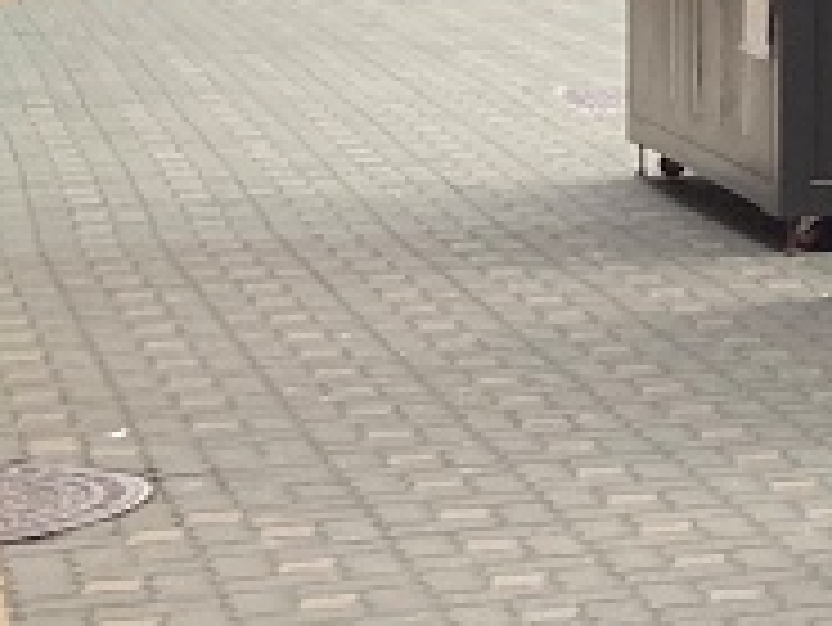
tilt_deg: +0.6
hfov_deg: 11.0
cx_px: 2006
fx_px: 3632
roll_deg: -1.1
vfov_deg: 9.7
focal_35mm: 151
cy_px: -167
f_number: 1.8
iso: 20
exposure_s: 1/475
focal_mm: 3.99
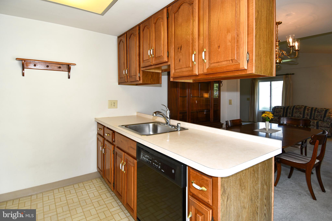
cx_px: 166
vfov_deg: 67.4
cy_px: 110
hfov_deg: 90.0
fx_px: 166
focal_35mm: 18
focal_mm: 12
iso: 200
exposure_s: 1/100
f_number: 5
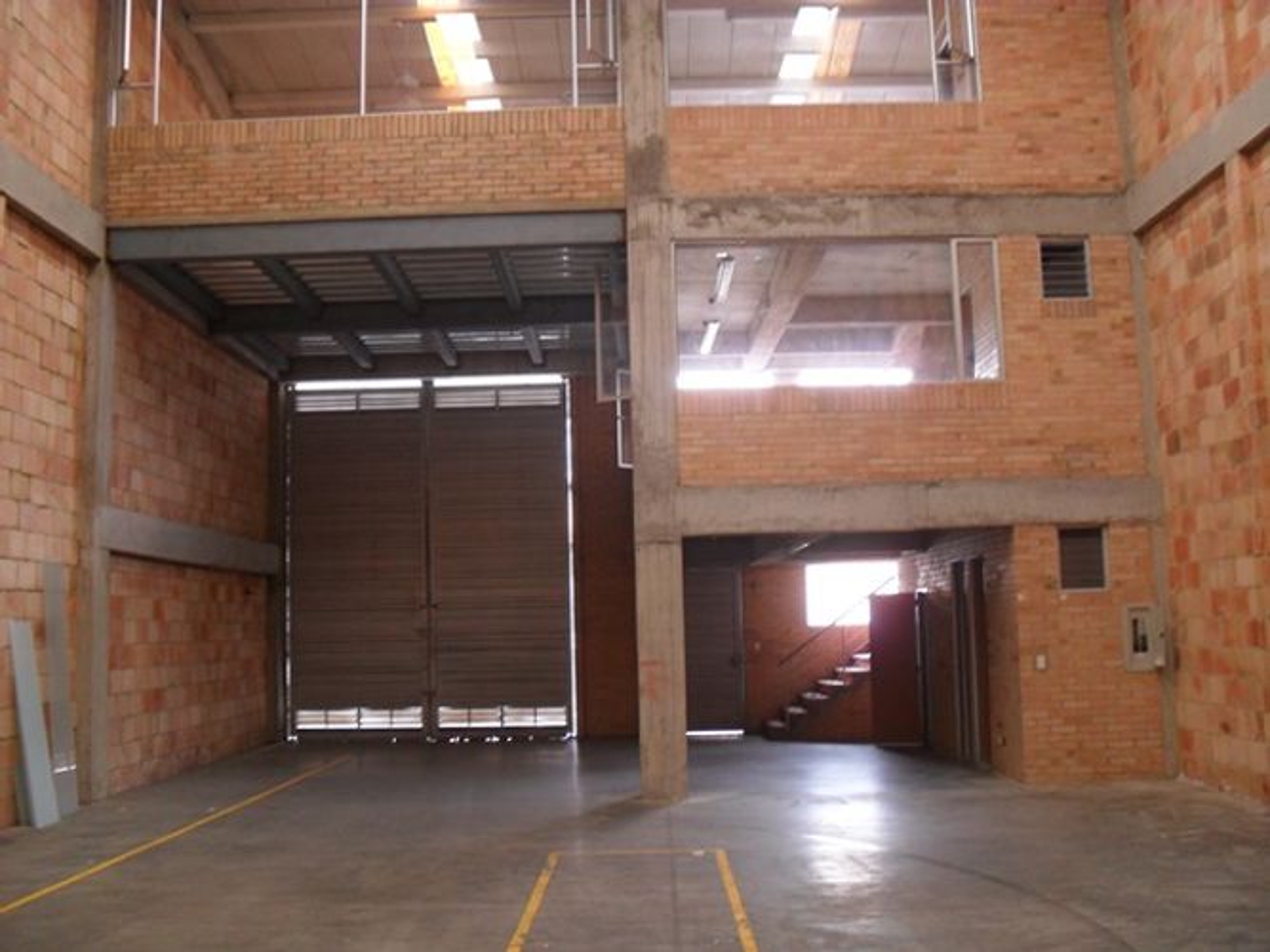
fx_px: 1284
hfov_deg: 52.6
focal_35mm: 35
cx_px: 635
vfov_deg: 40.7
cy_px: 476
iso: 160
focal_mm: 6.3
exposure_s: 1/30
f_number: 3
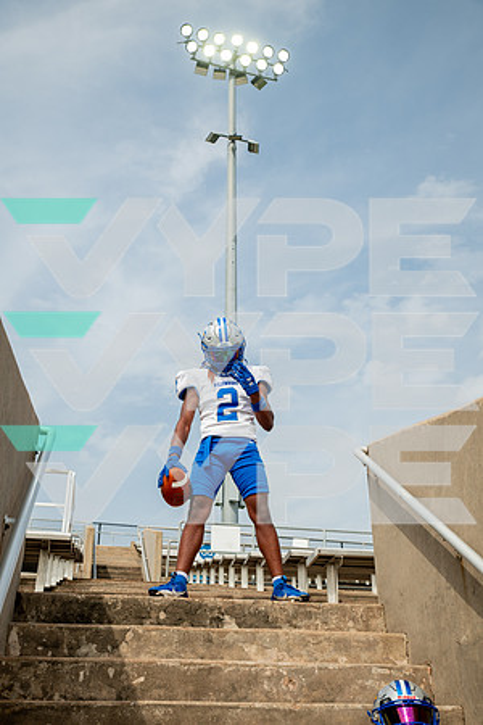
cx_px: 242
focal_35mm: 40
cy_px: 362
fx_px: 805
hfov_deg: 33.4
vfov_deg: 48.5
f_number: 7.1
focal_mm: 40
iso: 125
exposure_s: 1/400
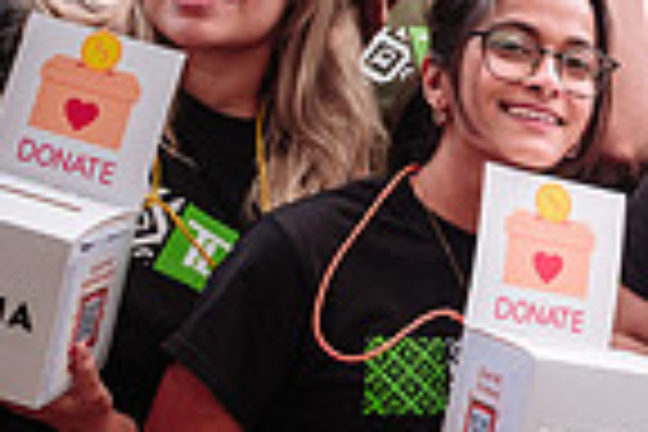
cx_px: 806
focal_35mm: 107
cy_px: 220
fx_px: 1926
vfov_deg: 12.8
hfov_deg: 18.0
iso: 125
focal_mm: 17.6
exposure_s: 1/125
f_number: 4
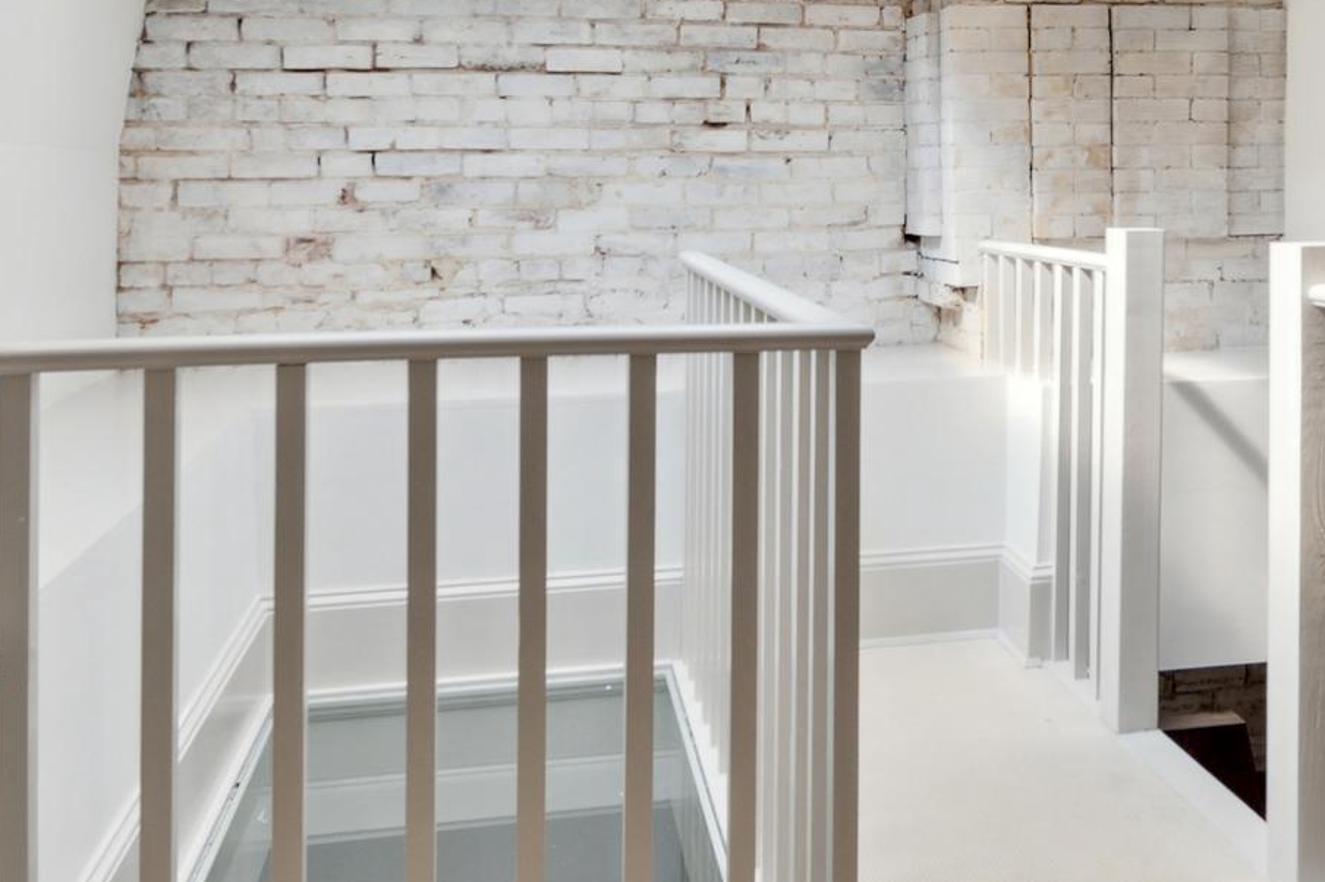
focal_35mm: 34
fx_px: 1251
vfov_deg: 36.3
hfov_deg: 55.1
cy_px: 75
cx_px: 837
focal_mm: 10
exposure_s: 1/30
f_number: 8
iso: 200
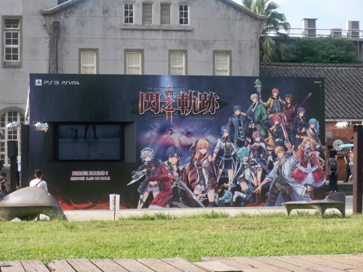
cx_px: 182
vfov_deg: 17.4
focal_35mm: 85
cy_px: 136
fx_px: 891
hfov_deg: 23.0
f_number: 5.1
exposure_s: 1/160
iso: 80
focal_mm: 15.1
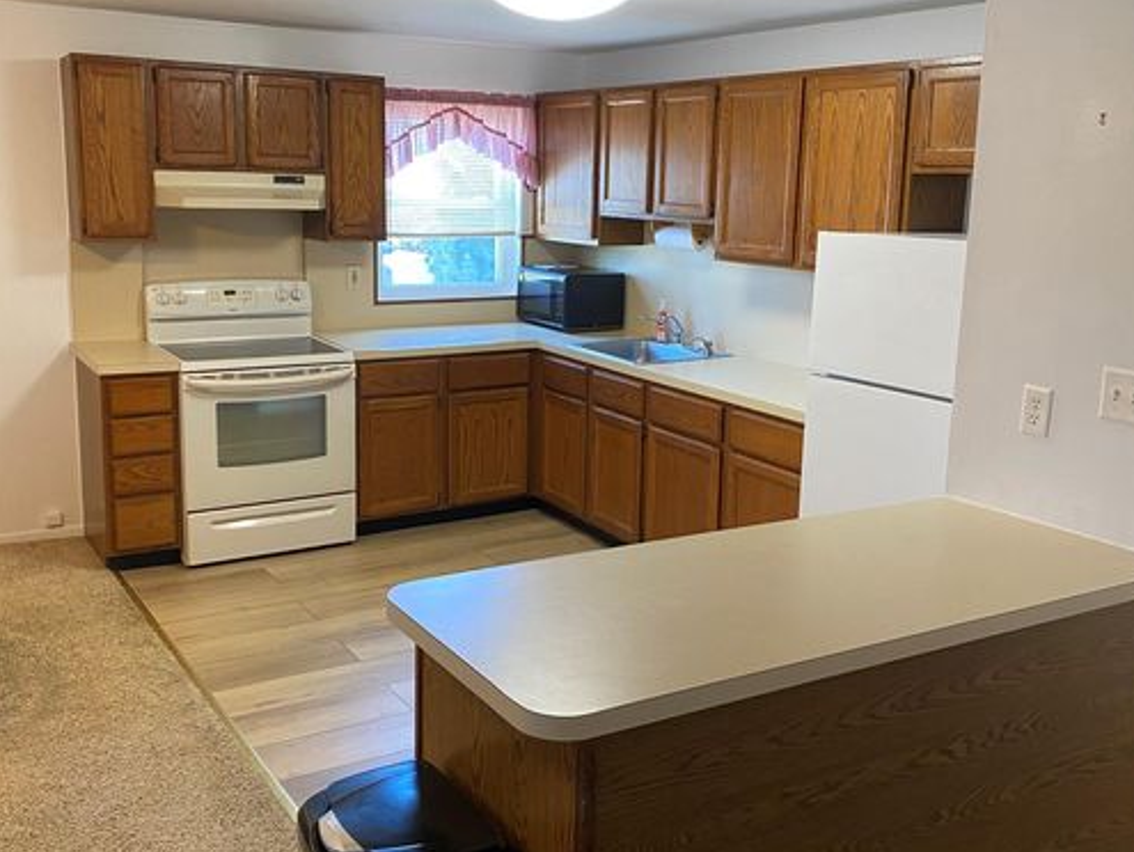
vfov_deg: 40.7
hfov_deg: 52.6
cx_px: 568
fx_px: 1147
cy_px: 413
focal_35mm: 35
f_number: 1.8
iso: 160
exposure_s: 1/60
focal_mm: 4.25
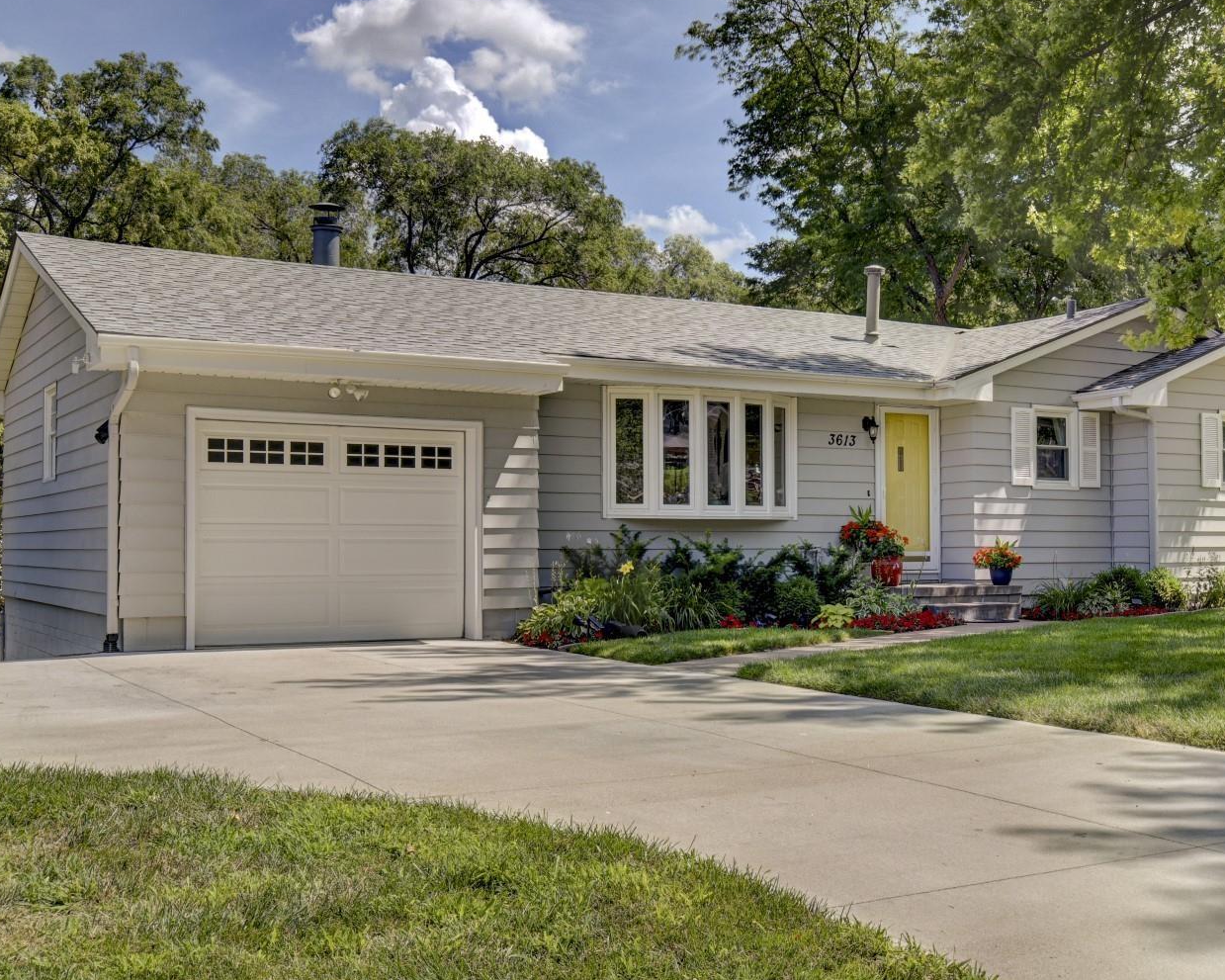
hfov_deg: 45.7
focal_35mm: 40
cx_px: 701
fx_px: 1450
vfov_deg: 37.3
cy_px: 481
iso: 400
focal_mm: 22
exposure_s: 1/400
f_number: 8
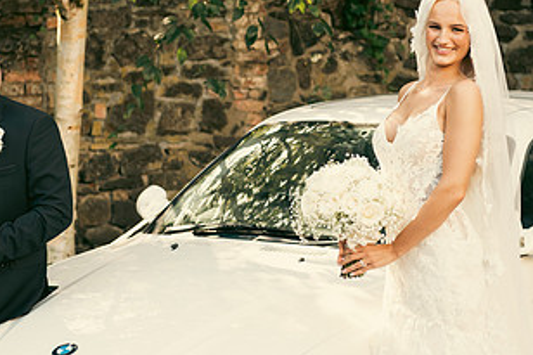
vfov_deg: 10.4
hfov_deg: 15.5
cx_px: 220
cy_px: 152
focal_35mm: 132
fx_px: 1953
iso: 160
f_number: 3.5
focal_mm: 70
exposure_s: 1/200
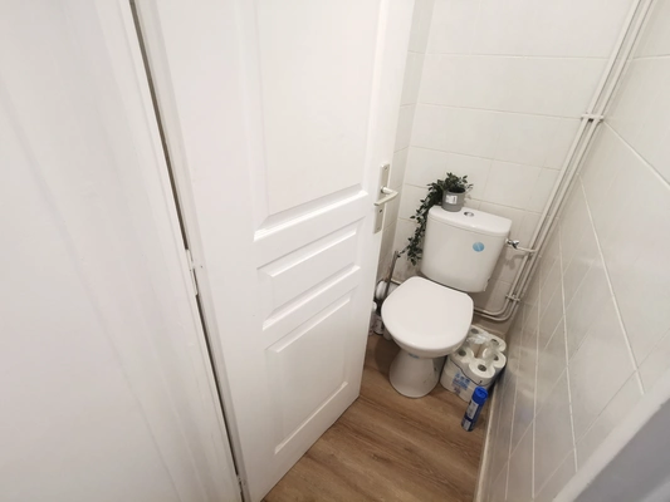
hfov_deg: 91.0
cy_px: 251
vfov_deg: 74.8
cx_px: 335
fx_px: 329
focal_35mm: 17
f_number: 2.2
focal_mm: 2.26
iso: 400
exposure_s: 1/33.3
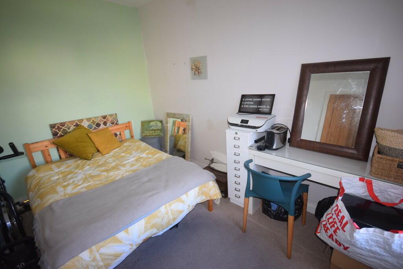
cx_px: 202
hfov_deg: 95.0
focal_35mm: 16
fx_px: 185
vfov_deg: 72.1
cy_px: 134
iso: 800
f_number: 4.5
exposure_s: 1/80
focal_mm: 11
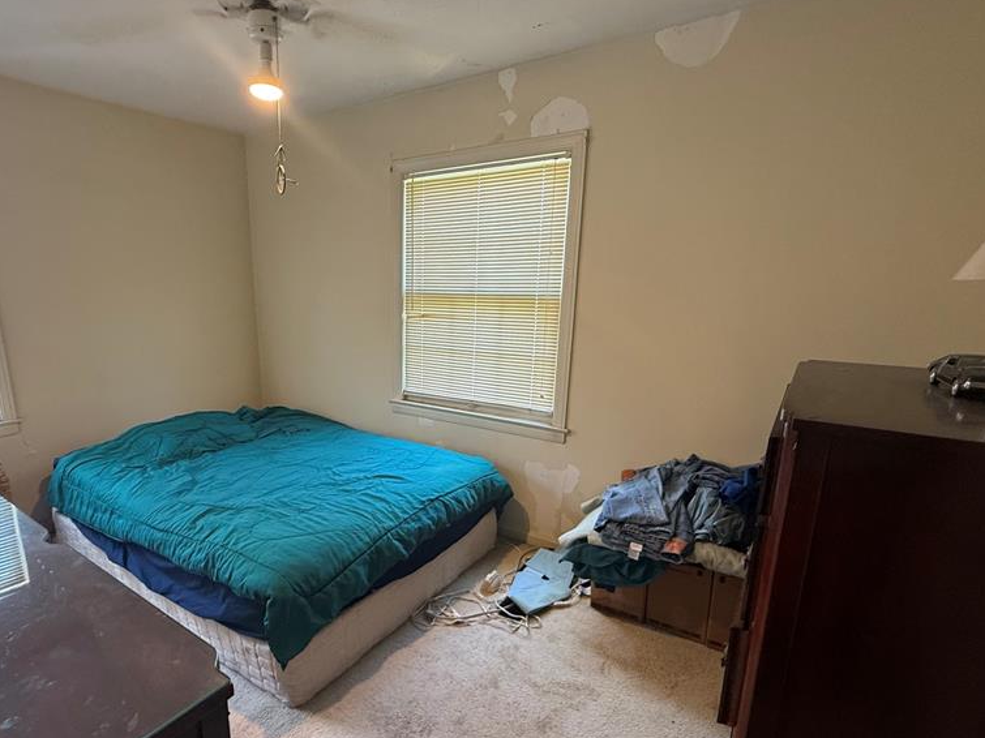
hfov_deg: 84.0
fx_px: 541
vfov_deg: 68.5
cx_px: 415
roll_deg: -0.8
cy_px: 408
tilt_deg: -13.4
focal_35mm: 19
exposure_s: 1/60
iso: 200
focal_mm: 2.22
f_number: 2.2
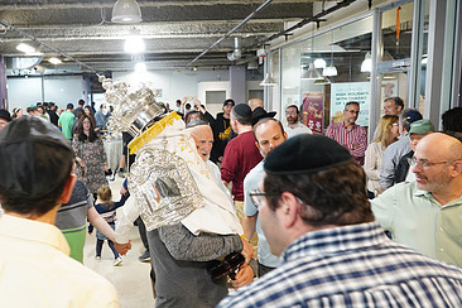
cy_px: 169
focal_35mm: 38
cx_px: 144
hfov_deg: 49.6
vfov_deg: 35.0
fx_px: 488
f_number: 4.5
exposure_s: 1/100
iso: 3200
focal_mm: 24
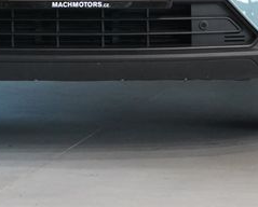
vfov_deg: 5.5
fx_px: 2149
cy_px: -141
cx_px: 87
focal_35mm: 281
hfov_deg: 6.9
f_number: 5.6
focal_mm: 70
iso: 5000
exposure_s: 1/160
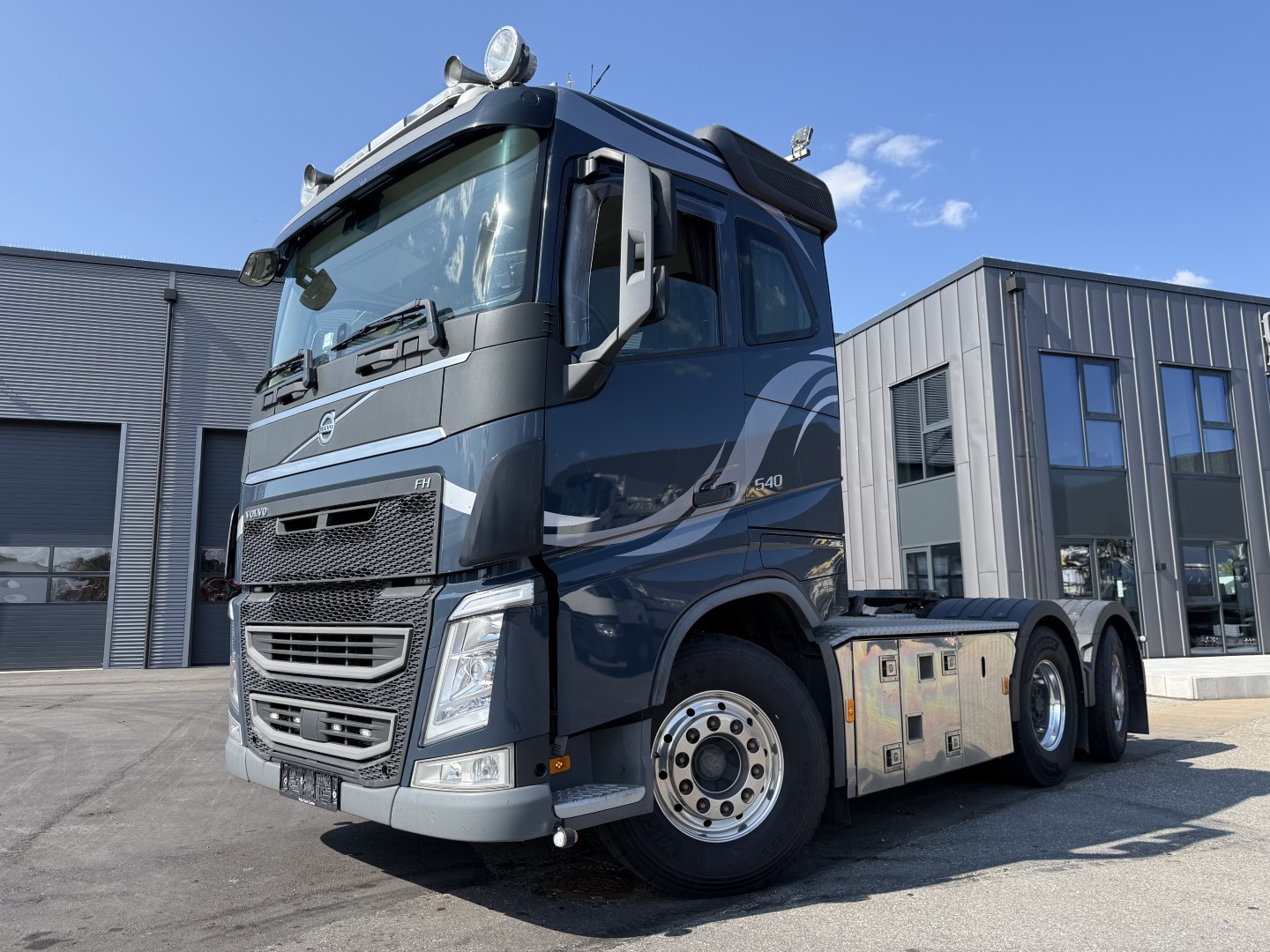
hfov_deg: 71.6
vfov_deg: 56.8
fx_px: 881
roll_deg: +0.3
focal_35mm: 24
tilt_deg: +8.7
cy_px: 476
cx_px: 635
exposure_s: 1/2445
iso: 80
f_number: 1.78
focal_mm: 6.76
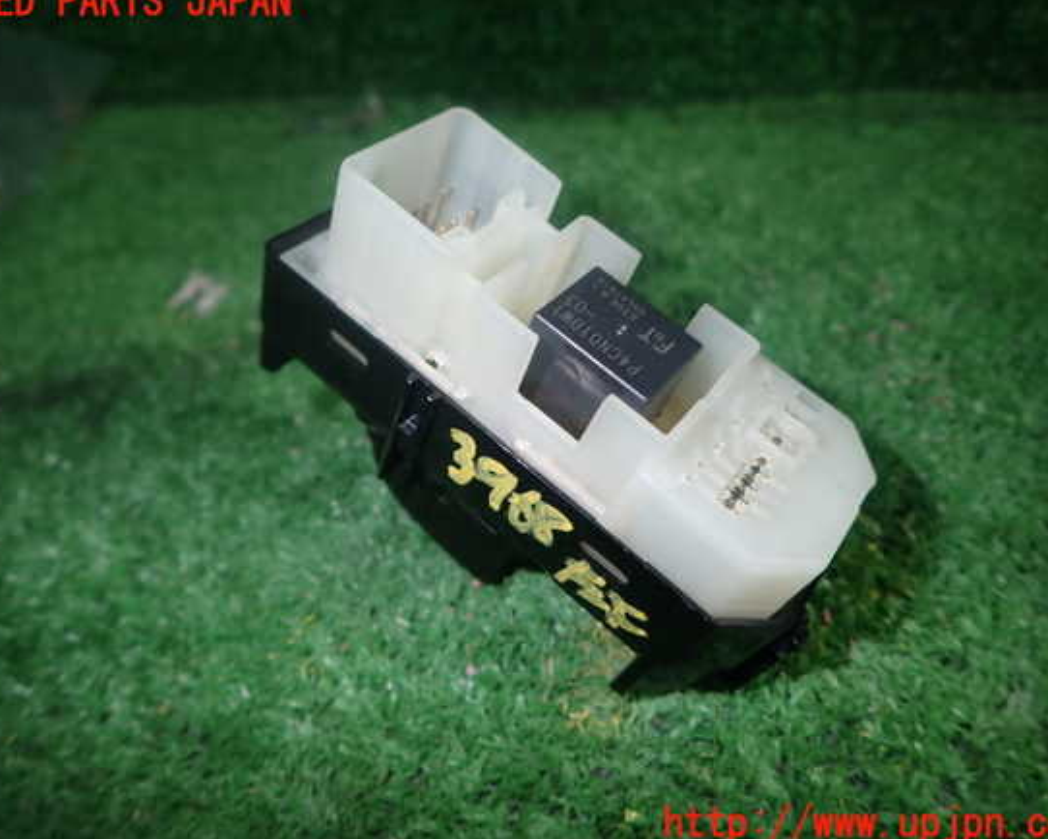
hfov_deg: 64.0
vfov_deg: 53.2
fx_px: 838
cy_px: 414
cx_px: 520
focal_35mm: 27
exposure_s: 1/30
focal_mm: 4.5
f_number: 5.6
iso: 200
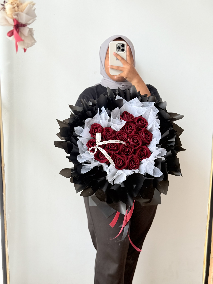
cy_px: 142
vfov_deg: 39.7
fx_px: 394
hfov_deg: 30.3
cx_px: 106
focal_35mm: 48
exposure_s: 1/115
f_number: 1.78
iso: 200
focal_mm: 6.76
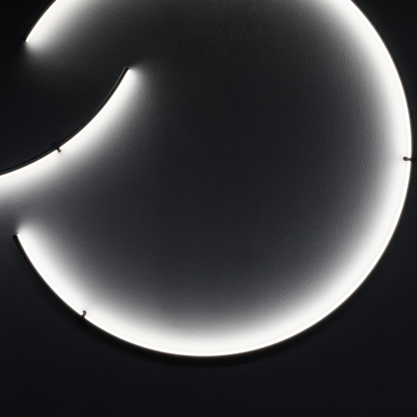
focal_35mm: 110
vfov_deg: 15.7
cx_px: 100
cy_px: 63
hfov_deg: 15.7
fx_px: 1503
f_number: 7.1
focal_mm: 42.5
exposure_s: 1/80
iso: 800
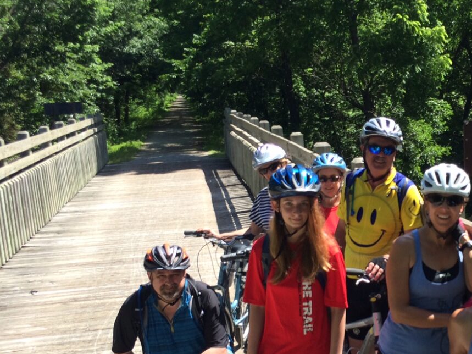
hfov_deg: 33.7
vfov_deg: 26.8
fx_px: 736
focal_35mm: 54
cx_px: 422
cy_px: 241
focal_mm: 4.15
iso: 32
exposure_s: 1/789
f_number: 2.2
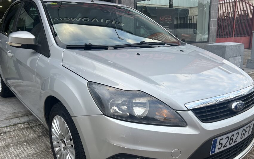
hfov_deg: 58.2
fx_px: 228
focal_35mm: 33
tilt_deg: -15.0
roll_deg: +2.2
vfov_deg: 38.1
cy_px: 96
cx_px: 129
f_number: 1.5
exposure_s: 1/134
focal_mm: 5.7
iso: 32
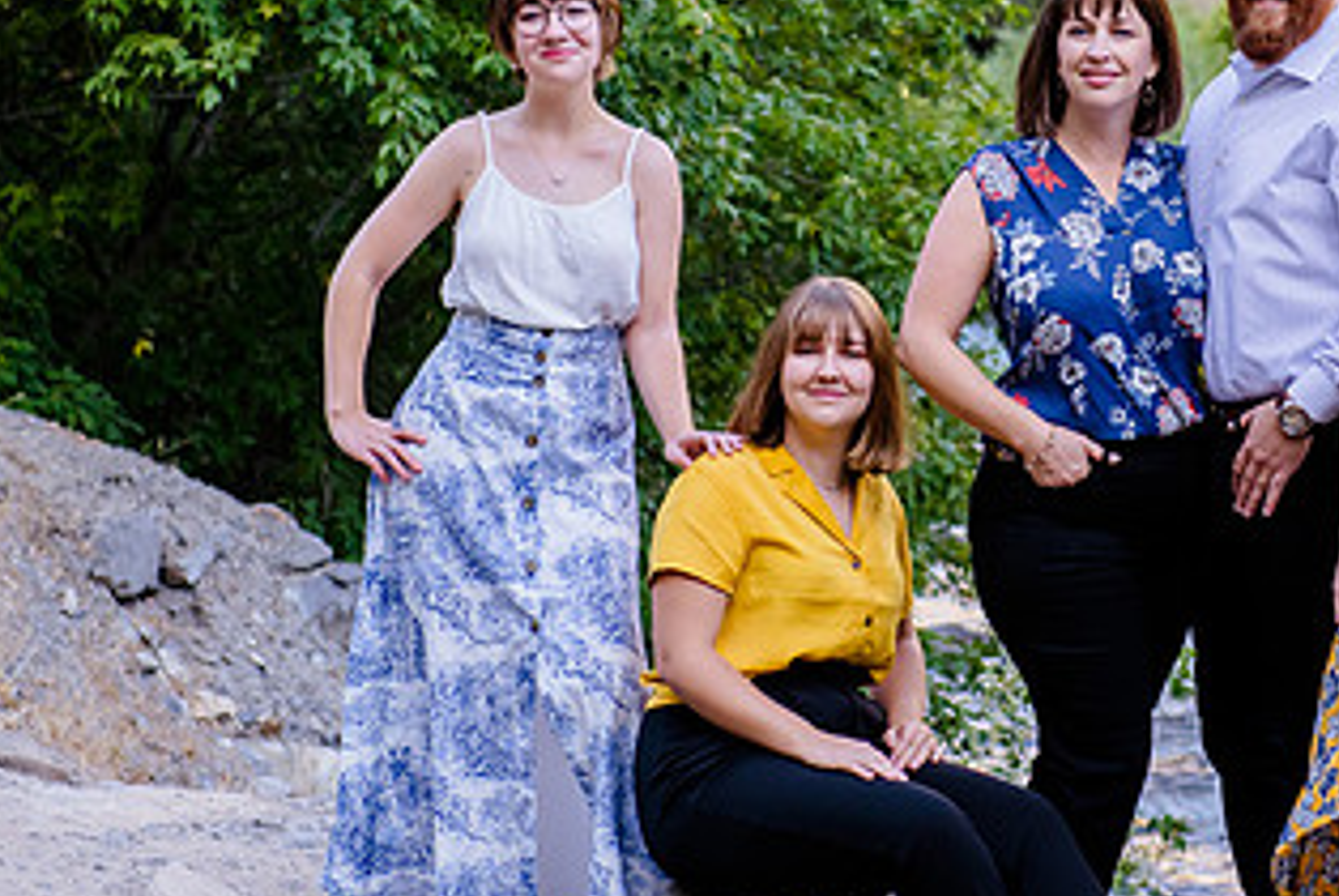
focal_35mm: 153
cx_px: 1113
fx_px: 5696
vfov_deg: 9.0
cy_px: 298
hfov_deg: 13.3
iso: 1000
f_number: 4.5
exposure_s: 1/400
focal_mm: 70
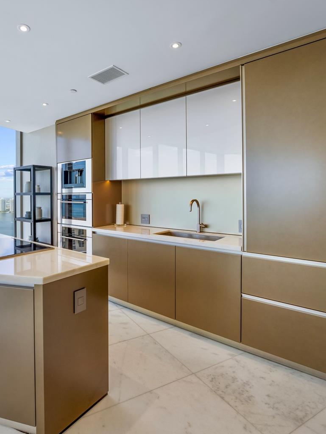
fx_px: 226
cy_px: 213
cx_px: 109
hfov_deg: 69.6
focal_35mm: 18
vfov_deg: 87.7
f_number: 7.1
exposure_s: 1/40
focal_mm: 12
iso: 100
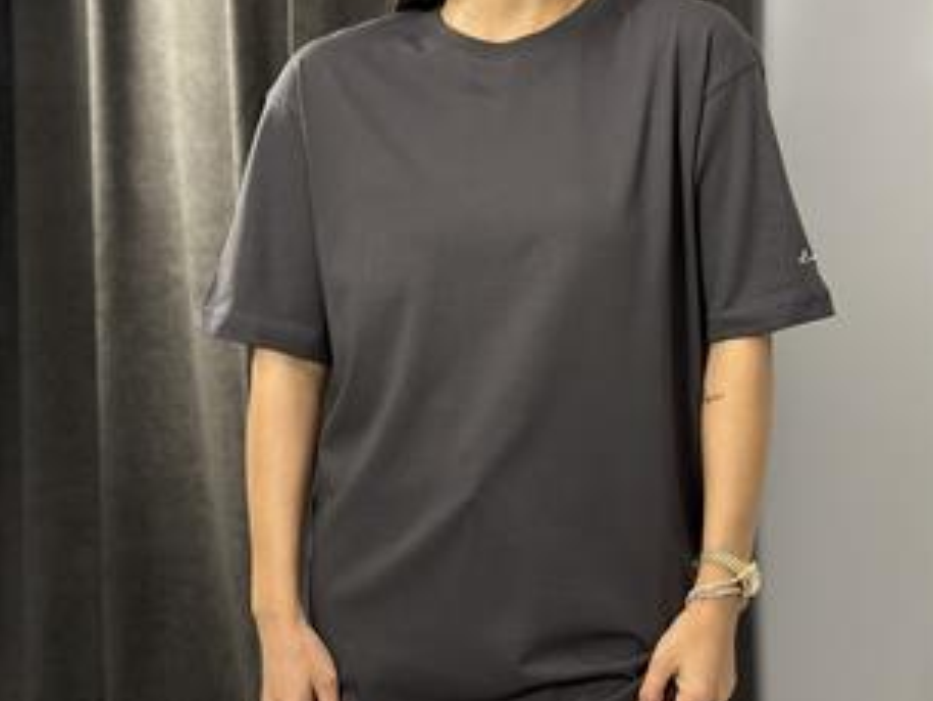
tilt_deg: -6.0
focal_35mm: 65
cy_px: 277
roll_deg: -1.0
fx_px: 1753
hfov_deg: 29.8
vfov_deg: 22.6
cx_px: 468
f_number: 1.78
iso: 200
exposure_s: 1/50
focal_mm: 6.86
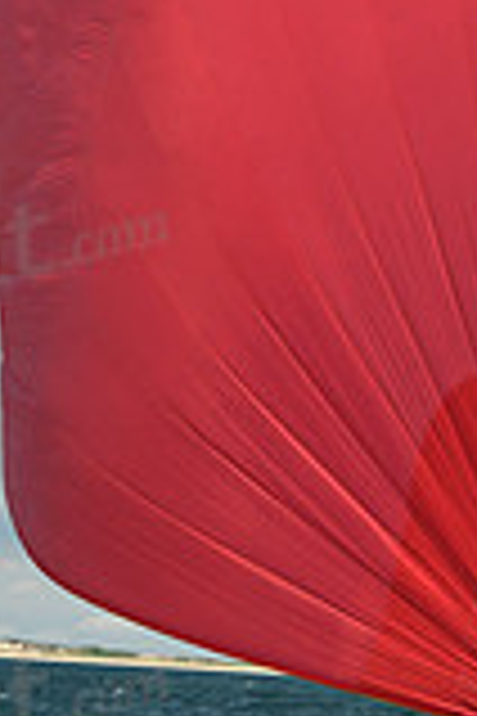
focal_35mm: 439
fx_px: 8724
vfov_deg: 4.7
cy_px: -5
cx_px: 403
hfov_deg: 3.1
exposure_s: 1/640
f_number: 6.3
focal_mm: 120
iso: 320
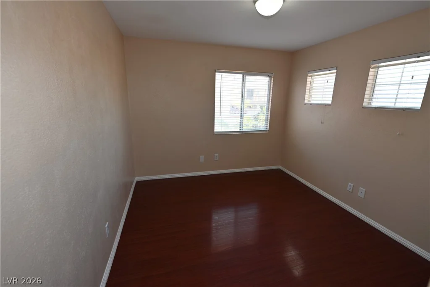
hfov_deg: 96.7
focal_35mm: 16
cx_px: 215
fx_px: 191
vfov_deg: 73.8
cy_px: 144
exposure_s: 1/80
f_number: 4.5
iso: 200
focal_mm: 16
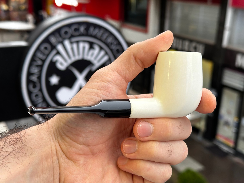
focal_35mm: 48
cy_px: 92
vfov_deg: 30.3
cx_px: 122
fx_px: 338
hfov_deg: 39.7
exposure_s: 1/97
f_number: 1.78
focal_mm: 6.86
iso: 80
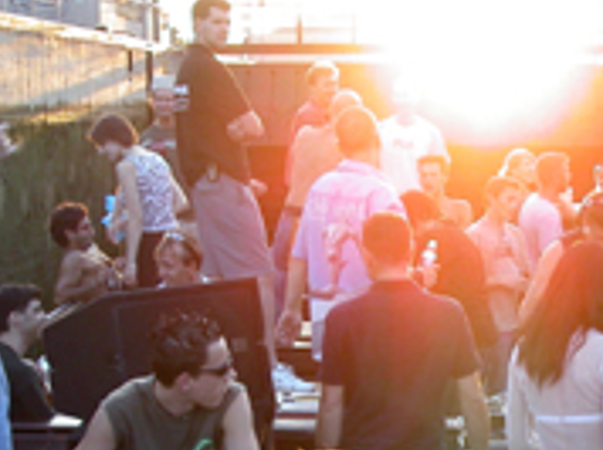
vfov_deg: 16.6
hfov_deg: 22.5
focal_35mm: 86
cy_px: 491
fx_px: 1496
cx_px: 476
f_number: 3.5
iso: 100
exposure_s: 1/90
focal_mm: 7.8
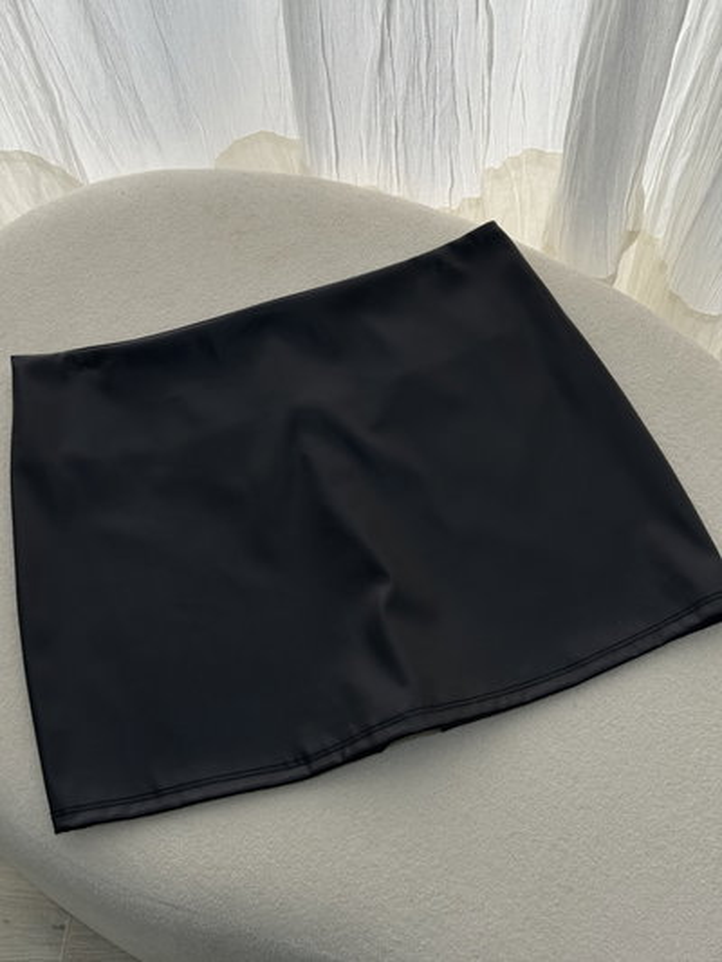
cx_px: 361
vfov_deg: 39.6
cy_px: 481
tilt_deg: -65.9
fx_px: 1334
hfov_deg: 30.3
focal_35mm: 48
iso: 64
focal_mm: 6.76
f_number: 1.78
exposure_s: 1/239
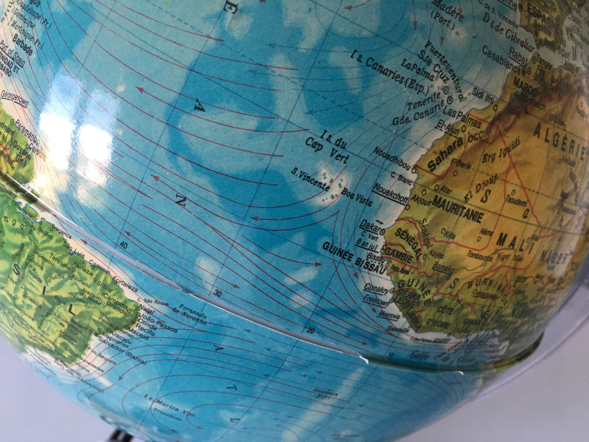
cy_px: 221
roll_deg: -2.5
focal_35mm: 29
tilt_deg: -22.8
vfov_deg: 48.2
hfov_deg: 61.7
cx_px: 294
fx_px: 493
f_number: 2.2
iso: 50
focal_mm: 4.15
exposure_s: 1/17
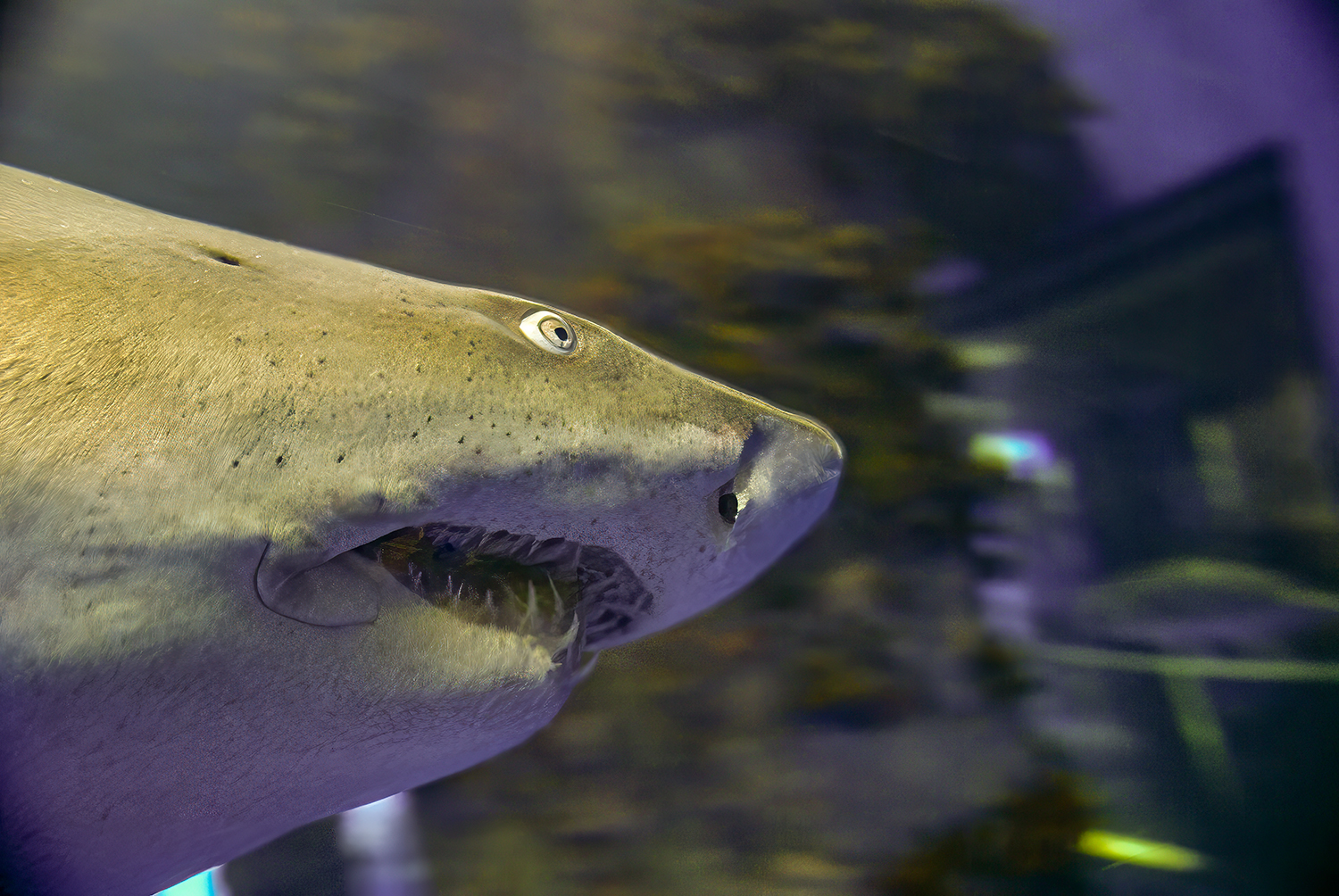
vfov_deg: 48.0
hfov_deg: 67.3
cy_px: 448
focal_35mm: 27
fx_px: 1005
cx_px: 670
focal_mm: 18
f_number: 3.5
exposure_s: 1/8
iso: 400
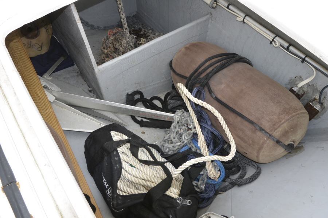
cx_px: 164
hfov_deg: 67.4
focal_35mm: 27
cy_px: 109
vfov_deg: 47.9
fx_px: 246
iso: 160
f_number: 6.3
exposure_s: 1/250
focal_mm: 10
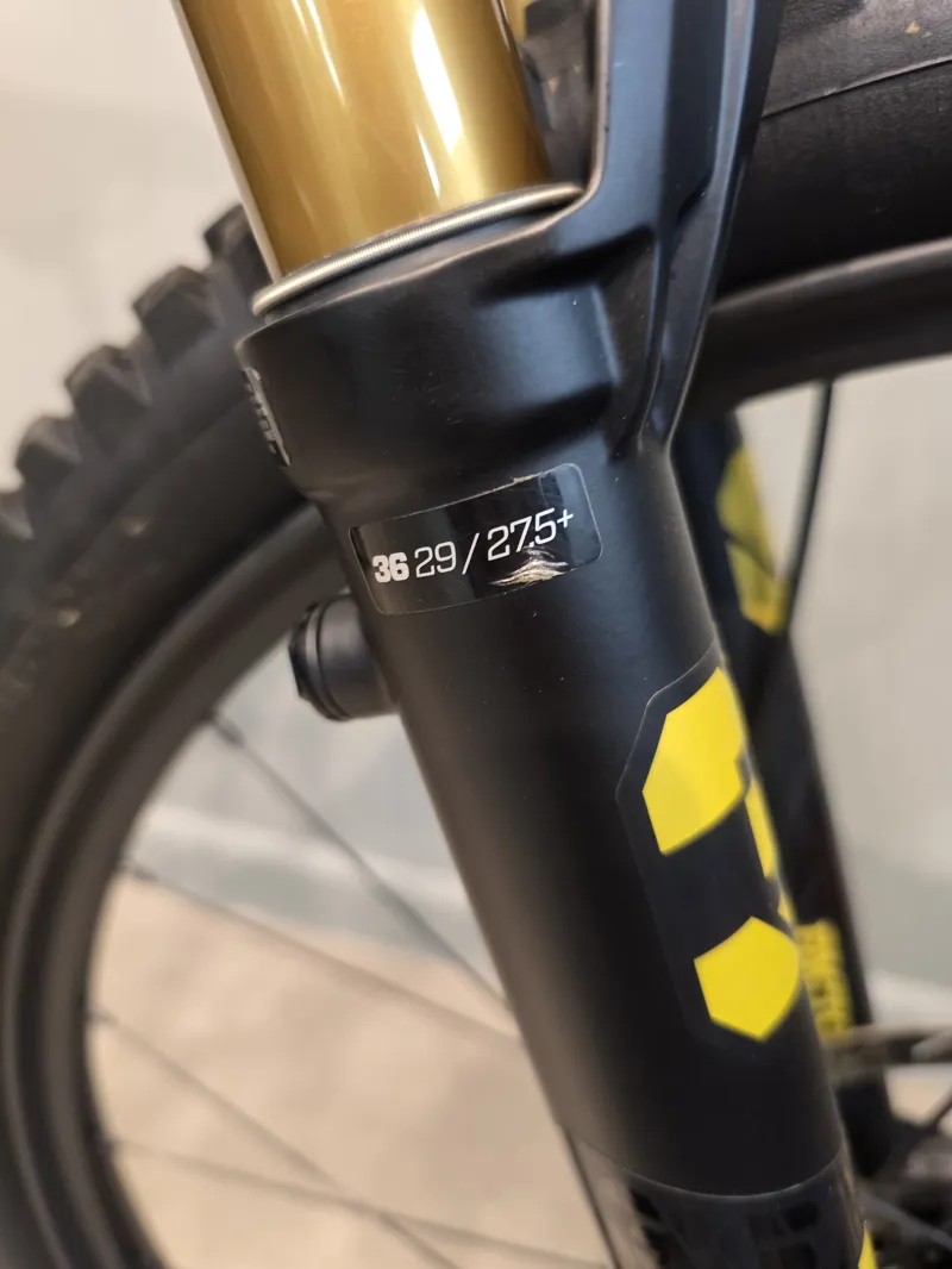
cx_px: 476
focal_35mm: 23
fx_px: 843
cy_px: 634
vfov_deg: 73.9
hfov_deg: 58.9
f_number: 1.7
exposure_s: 1/50
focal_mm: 6.3
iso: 250
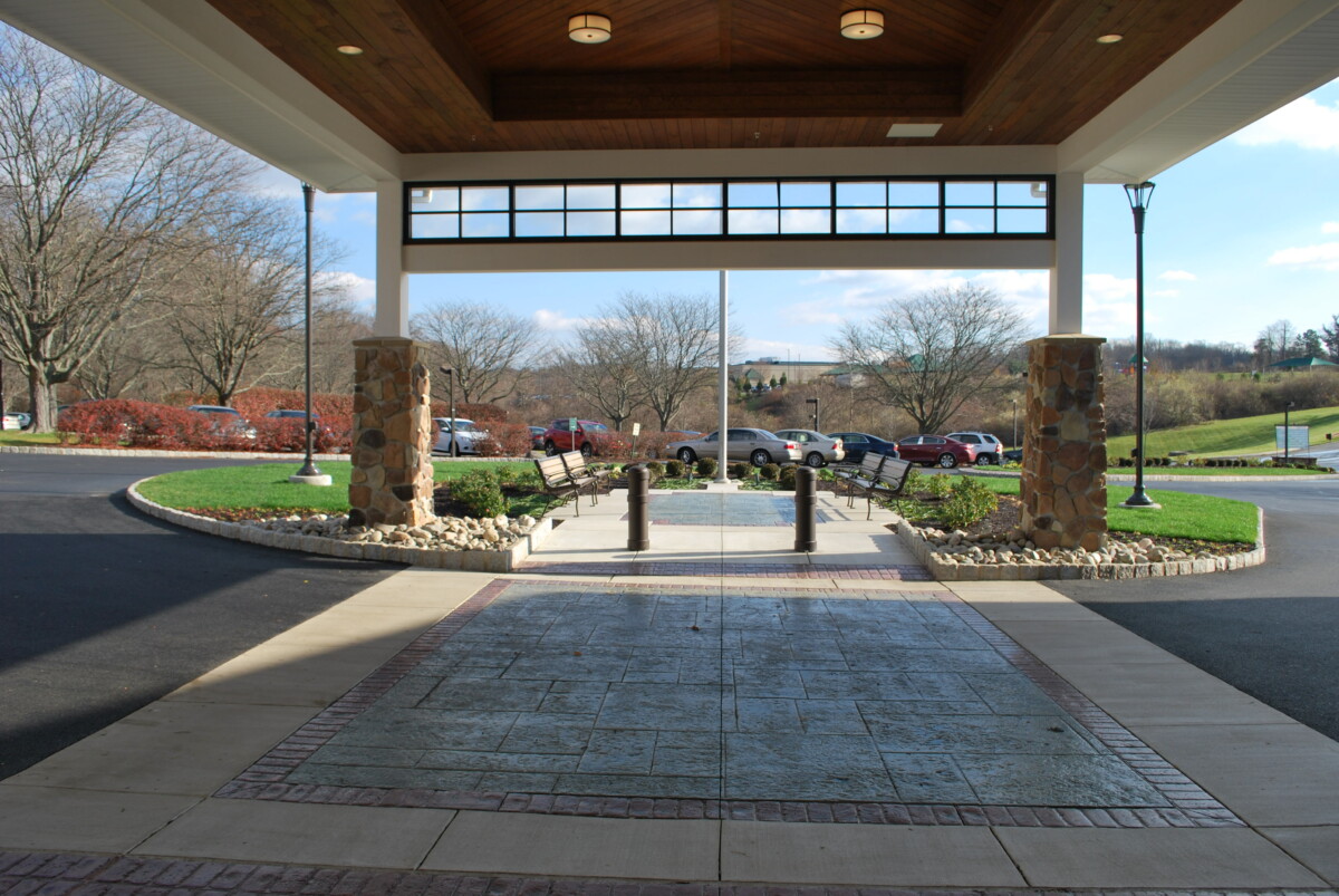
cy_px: 448
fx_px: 1005
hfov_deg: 67.3
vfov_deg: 48.0
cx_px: 670
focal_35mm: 27
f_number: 7.1
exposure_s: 1/200
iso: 100
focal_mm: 18
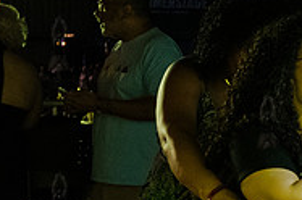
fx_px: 854
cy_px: 120
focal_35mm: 102
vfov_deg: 13.4
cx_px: 312
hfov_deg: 19.4
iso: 5000
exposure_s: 1/125
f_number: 3.2
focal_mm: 24
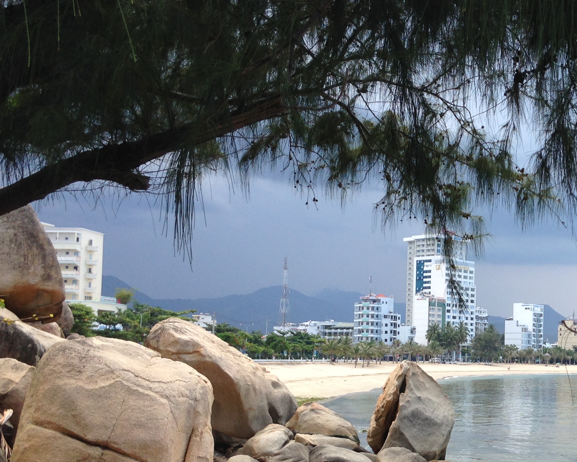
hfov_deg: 31.3
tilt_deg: +1.9
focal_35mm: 58
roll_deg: -1.6
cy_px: 312
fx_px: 990
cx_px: 495
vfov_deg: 26.1
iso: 50
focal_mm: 4.12
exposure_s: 1/723
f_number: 2.4
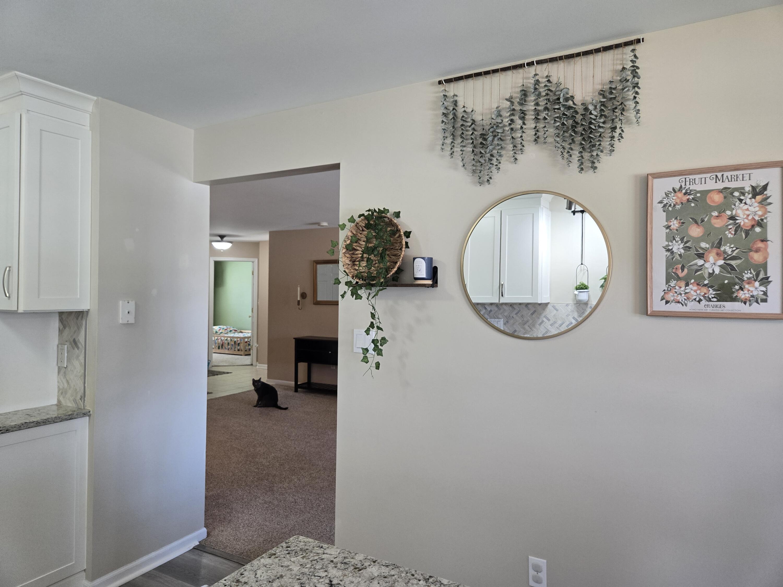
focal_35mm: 23
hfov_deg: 73.9
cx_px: 392
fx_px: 520
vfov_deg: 58.9
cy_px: 294
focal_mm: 5.4
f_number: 1.8
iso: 160
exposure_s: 1/120
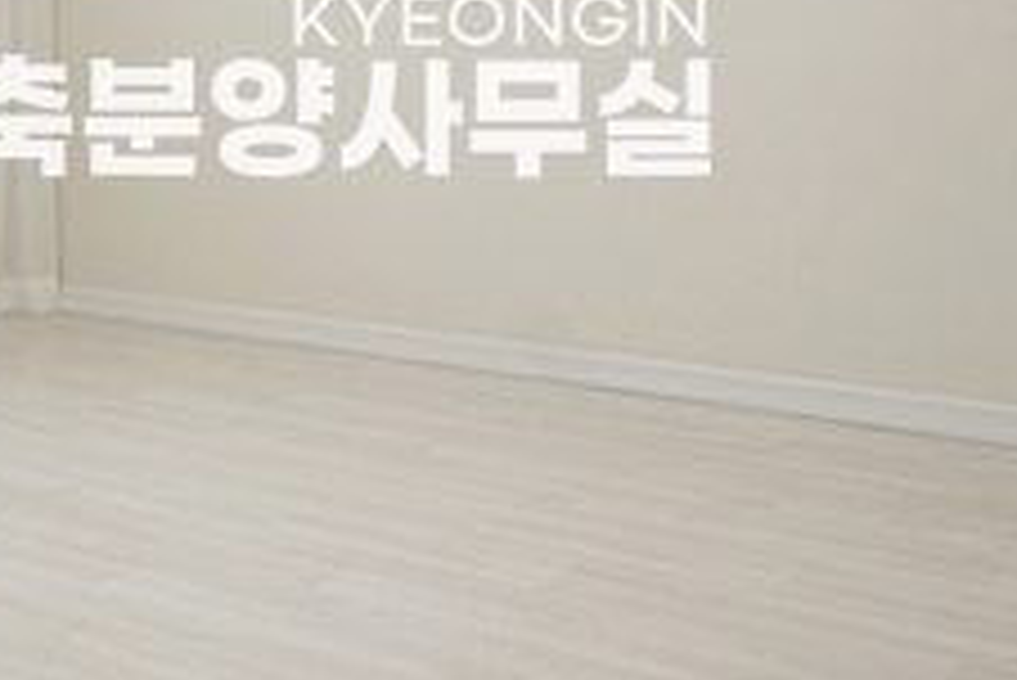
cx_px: 153
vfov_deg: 24.7
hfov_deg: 35.8
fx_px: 1498
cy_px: 50
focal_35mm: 53
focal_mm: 10
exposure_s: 1/30
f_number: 9
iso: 800
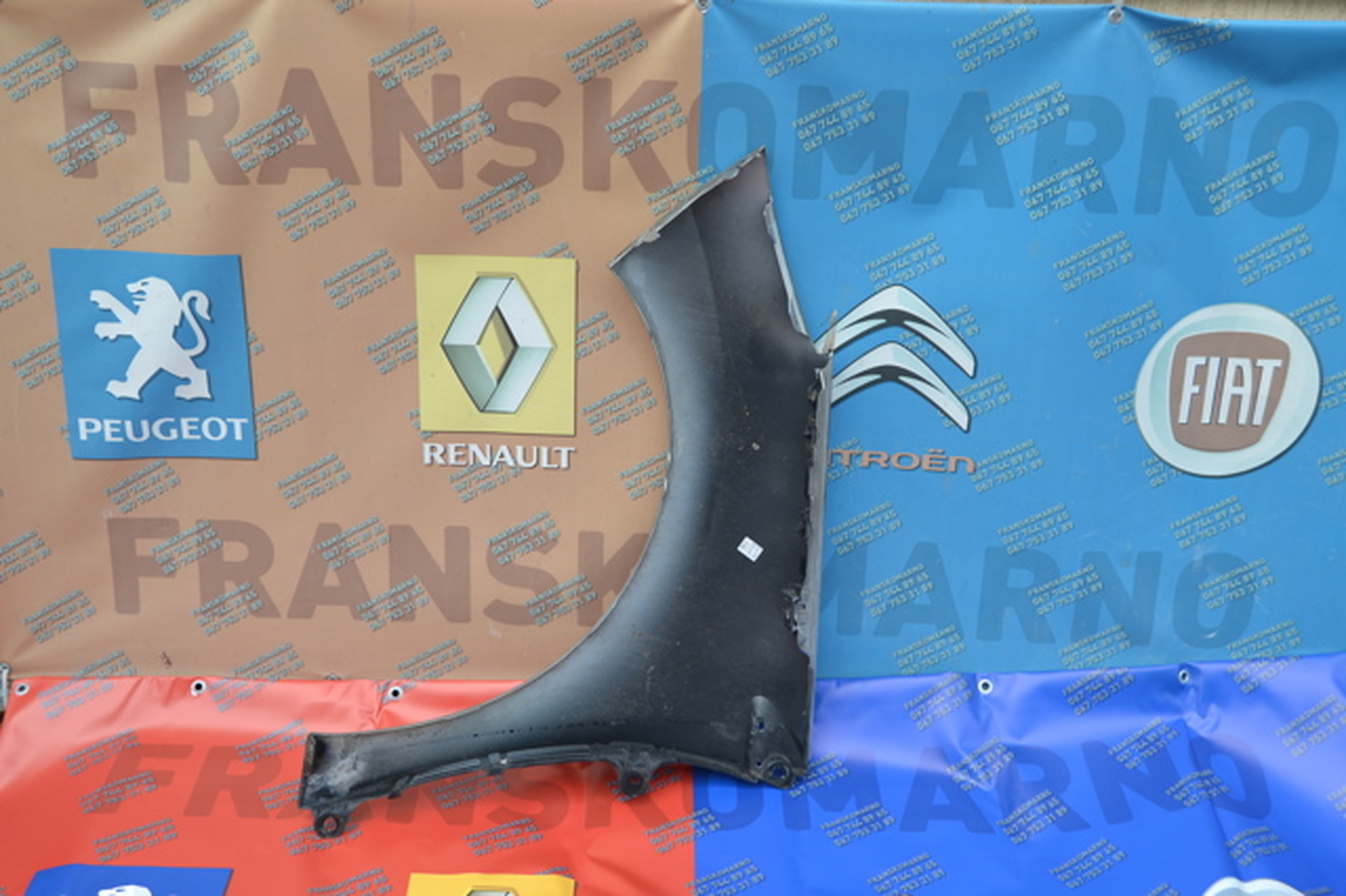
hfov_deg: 49.6
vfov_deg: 34.2
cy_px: 448
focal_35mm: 39
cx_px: 673
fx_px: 1457
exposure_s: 1/160
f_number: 6.3
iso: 100
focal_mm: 26
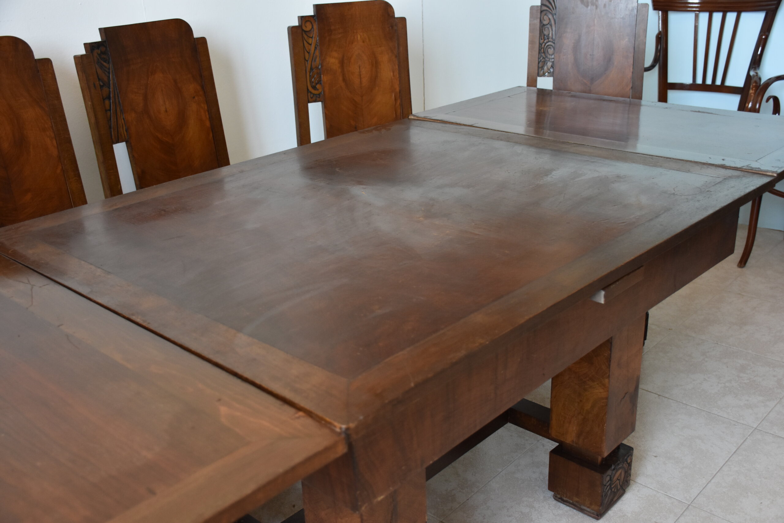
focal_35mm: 39
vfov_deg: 34.2
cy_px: 262
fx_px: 849
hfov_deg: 49.6
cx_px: 392
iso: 1000
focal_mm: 26
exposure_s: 1/60
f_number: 4
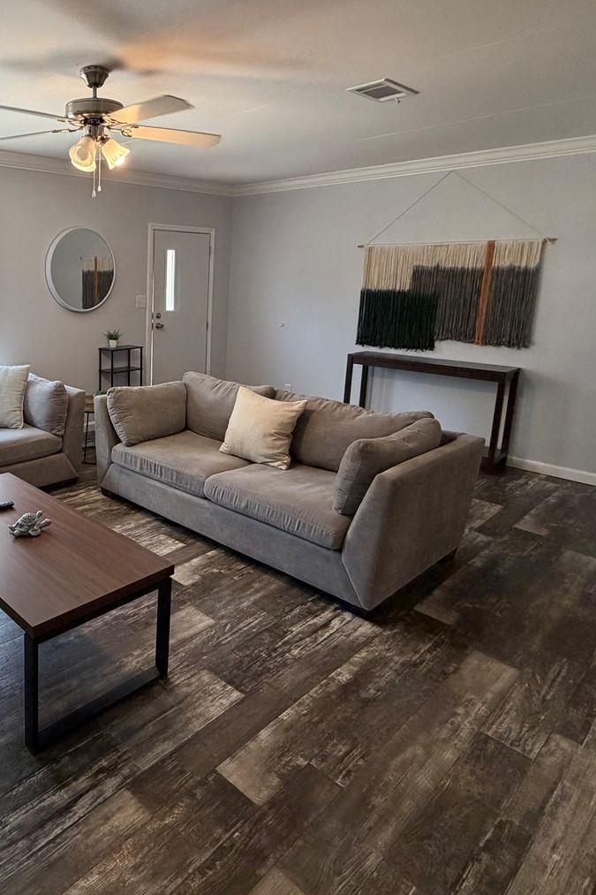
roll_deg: -0.4
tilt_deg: -10.1
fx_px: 571
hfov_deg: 51.1
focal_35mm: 23
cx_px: 106
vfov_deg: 75.6
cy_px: 375
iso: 250
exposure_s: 1/120
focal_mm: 2.22
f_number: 2.2
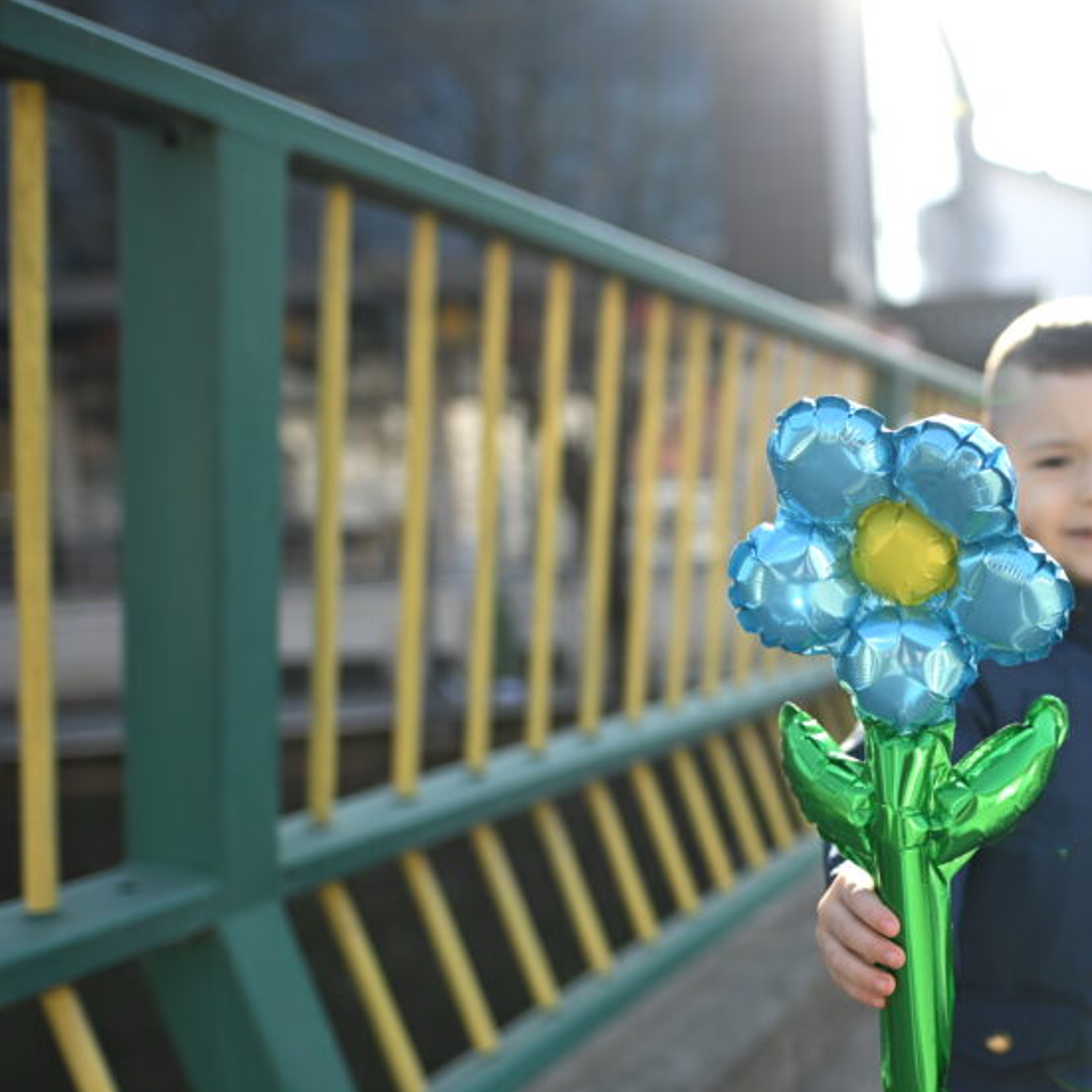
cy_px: 725
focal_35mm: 37
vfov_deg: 44.3
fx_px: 1321
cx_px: 1048
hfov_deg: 40.3
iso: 50
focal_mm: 20
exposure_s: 1/800
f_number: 1.4
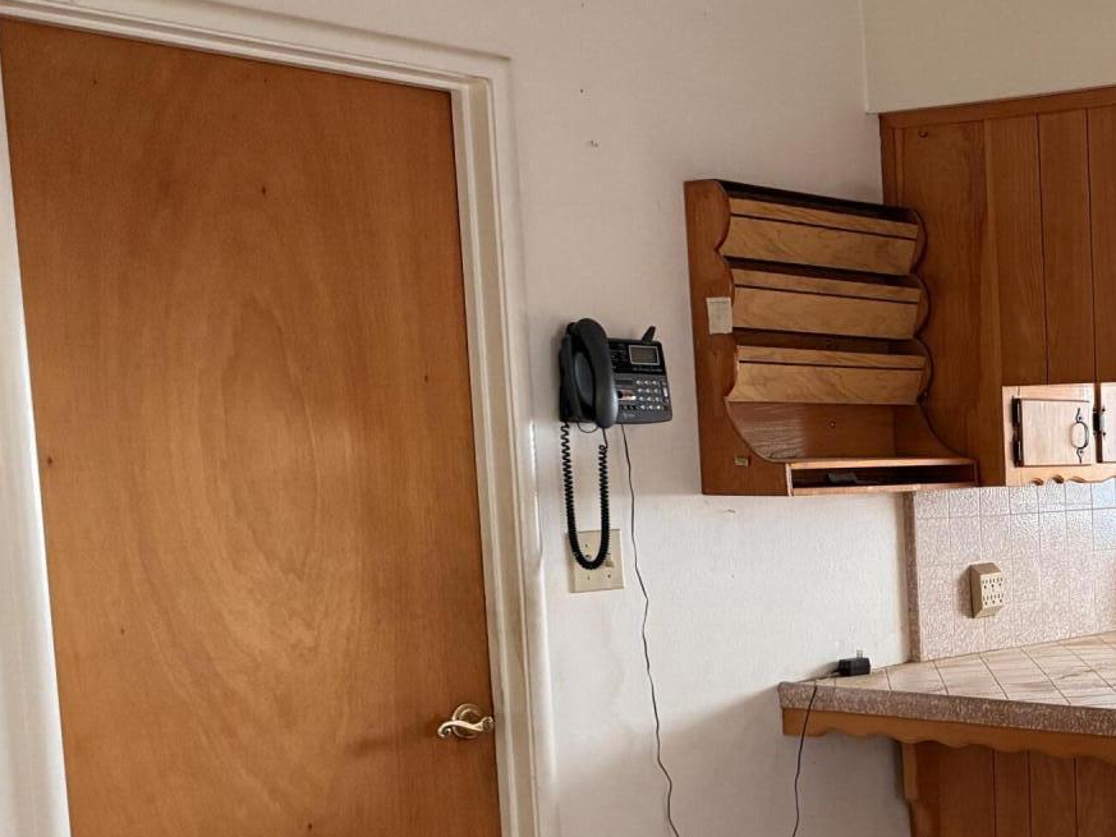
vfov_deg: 26.2
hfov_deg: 30.6
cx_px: 1276
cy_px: 629
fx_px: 1773
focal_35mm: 55
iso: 400
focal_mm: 6.76
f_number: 1.78
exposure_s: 1/60
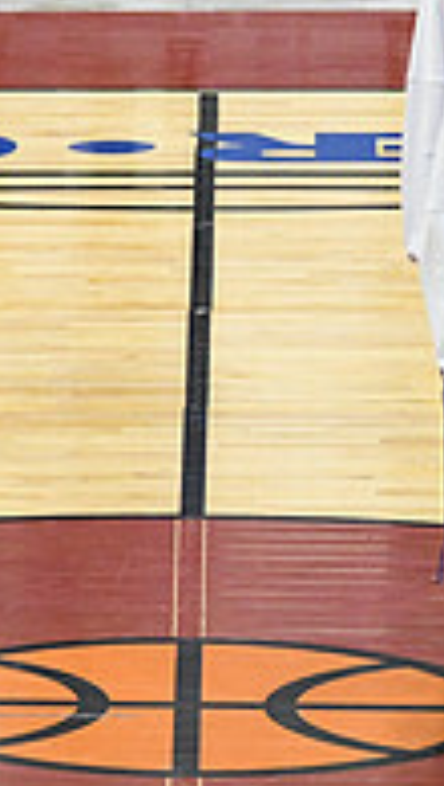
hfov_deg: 2.7
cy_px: 91
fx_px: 9231
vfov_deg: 4.9
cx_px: -710
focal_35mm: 442
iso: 4000
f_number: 4
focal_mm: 95
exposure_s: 1/250
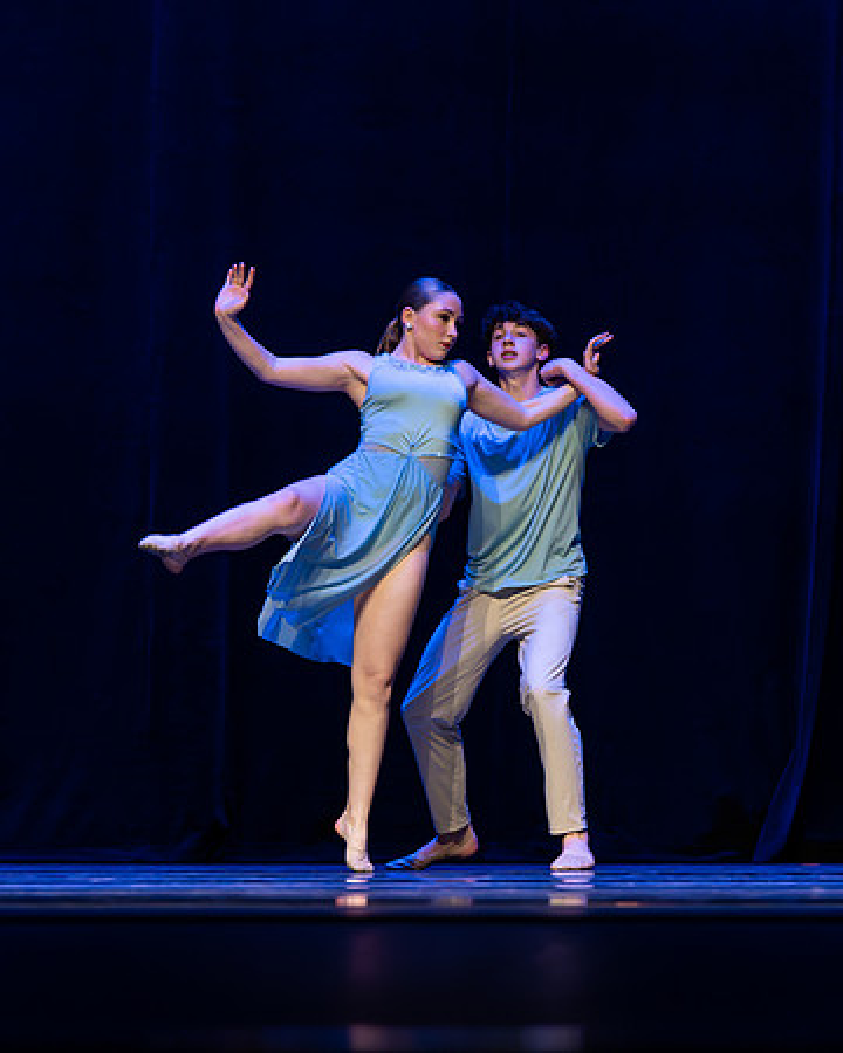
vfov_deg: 10.9
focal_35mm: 178
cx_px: 438
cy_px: 527
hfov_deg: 8.7
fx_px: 5538
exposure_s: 1/640
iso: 3200
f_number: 2.8
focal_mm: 93
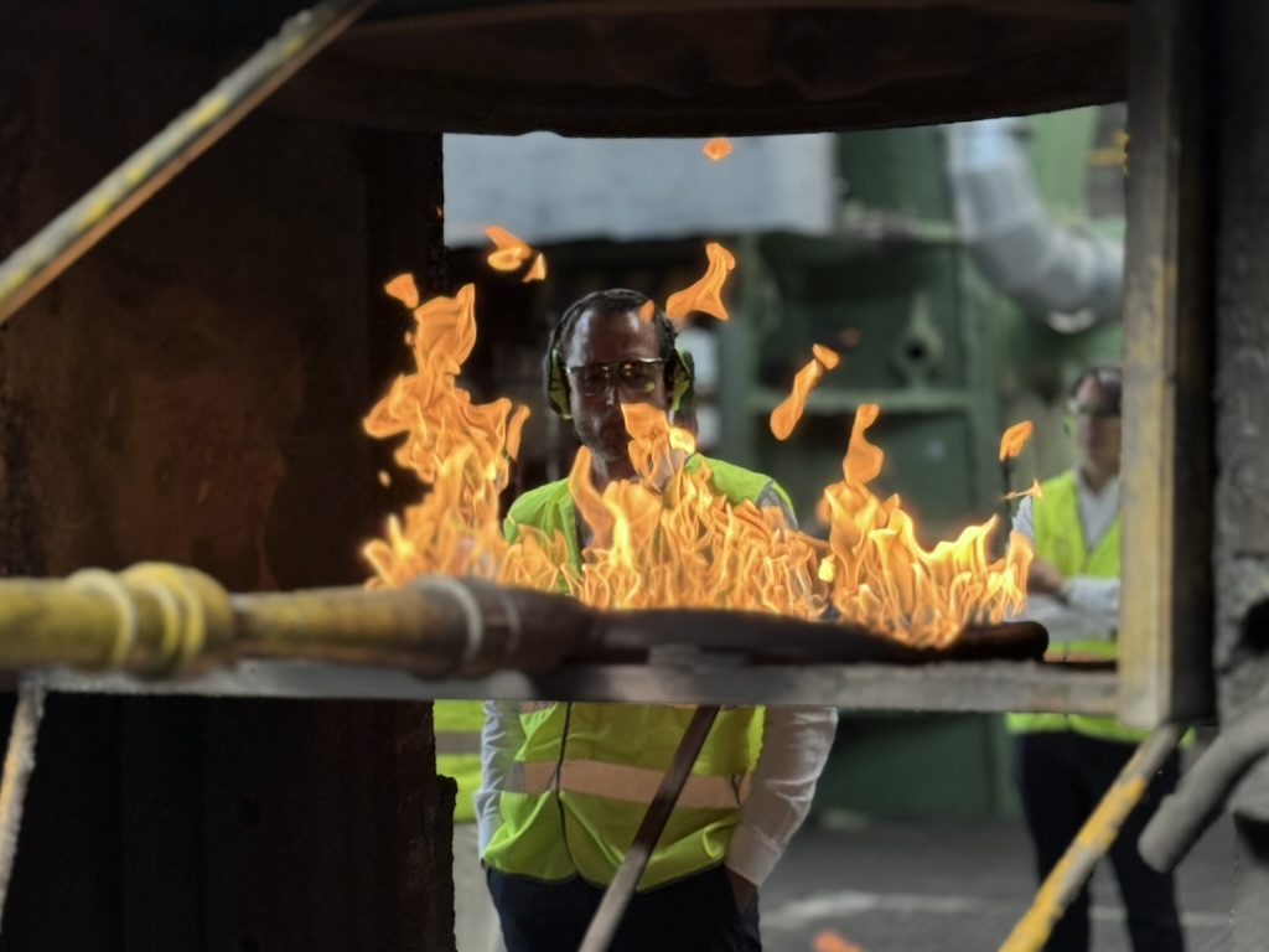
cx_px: 634
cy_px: 476
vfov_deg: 30.3
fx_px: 1760
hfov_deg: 39.7
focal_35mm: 48
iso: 80
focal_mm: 6.76
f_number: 1.78
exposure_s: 1/121
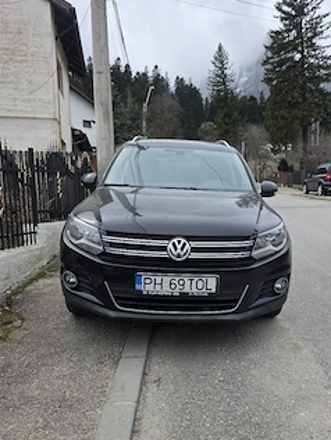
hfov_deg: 48.1
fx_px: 369
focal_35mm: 29
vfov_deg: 61.4
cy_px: 248
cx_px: 193
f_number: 1.7
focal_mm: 6.3
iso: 80
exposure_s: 1/5000
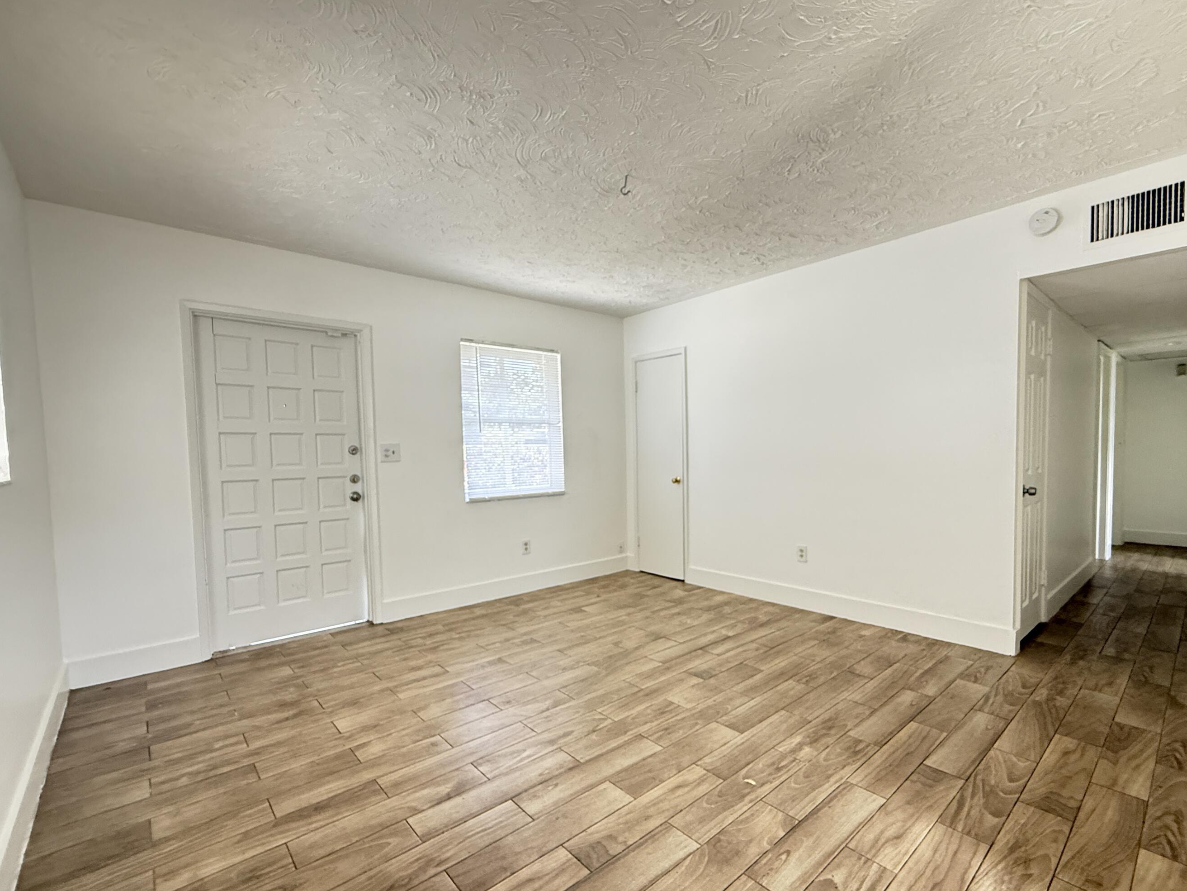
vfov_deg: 78.0
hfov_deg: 94.2
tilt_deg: -2.5
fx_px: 549
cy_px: 477
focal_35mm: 16
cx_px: 655
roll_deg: +1.0
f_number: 2.2
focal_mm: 2.22
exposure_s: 1/60
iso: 500
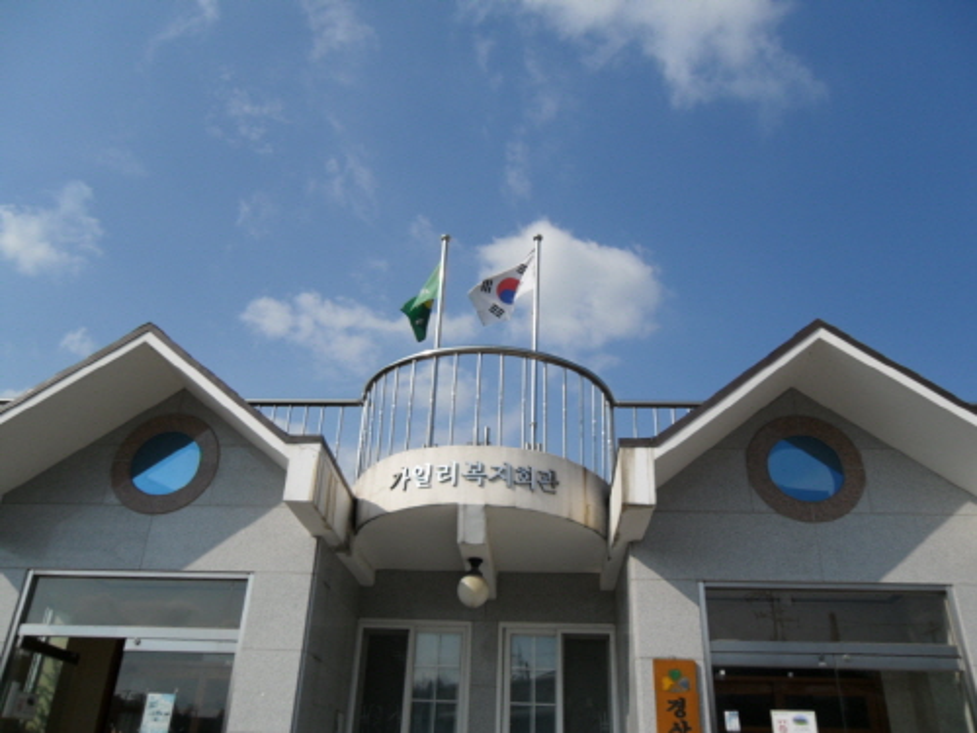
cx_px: 488
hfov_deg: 63.4
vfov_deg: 49.7
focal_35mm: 28
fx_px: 790
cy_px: 366
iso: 80
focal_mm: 5
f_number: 9.5
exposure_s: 1/180
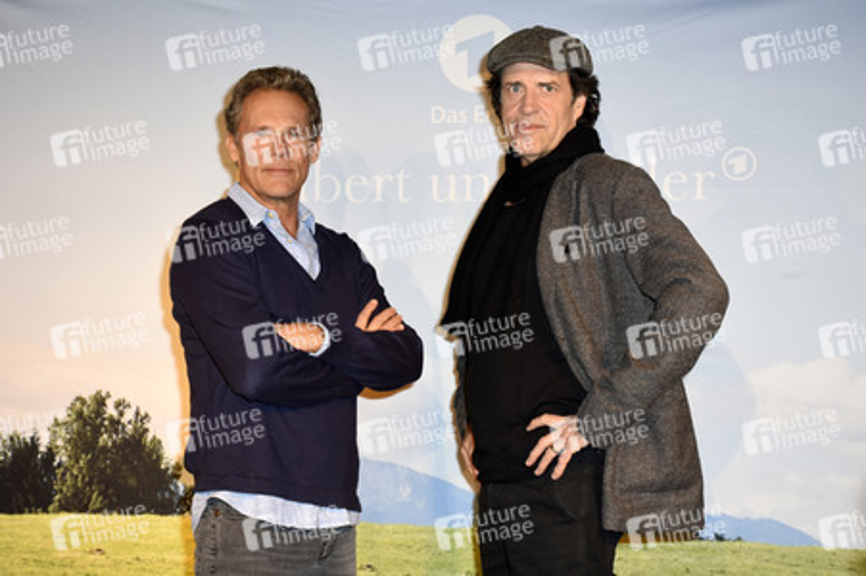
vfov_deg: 20.1
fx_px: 1623
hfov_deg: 29.9
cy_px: 288
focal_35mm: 68
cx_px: 433
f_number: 5.6
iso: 640
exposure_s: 1/100
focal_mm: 45
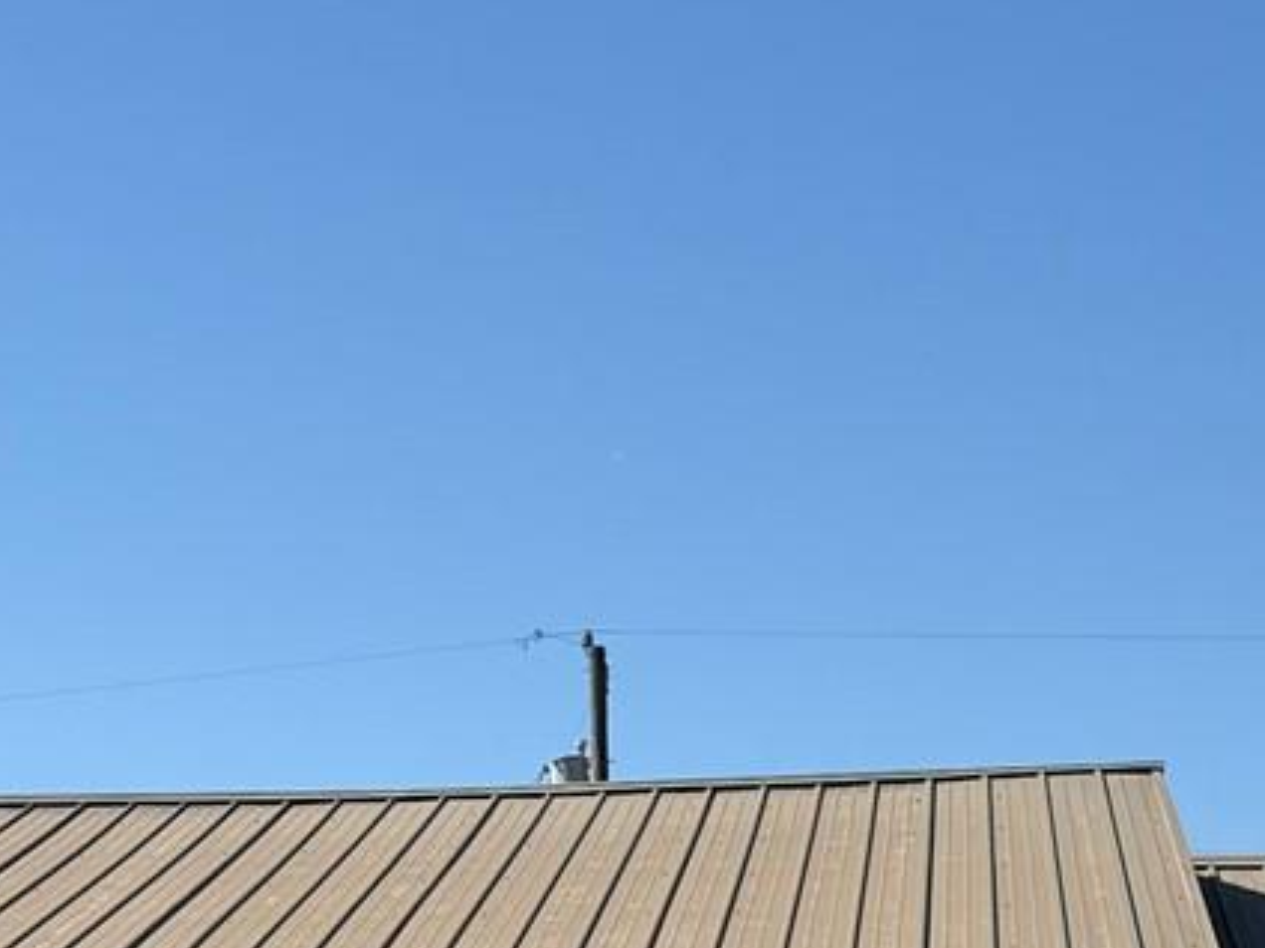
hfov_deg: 16.7
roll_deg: -0.9
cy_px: 757
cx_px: 128
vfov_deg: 12.7
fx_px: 4239
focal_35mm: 116
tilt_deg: +8.3
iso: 80
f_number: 1.78
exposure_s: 1/4975
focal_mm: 6.76
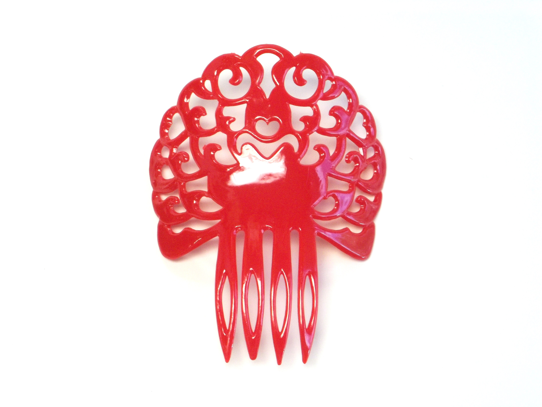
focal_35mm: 117
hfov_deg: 16.8
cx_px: 271
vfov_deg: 12.7
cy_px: 204
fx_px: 1832
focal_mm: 21
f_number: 5.1
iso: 160
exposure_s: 1/40
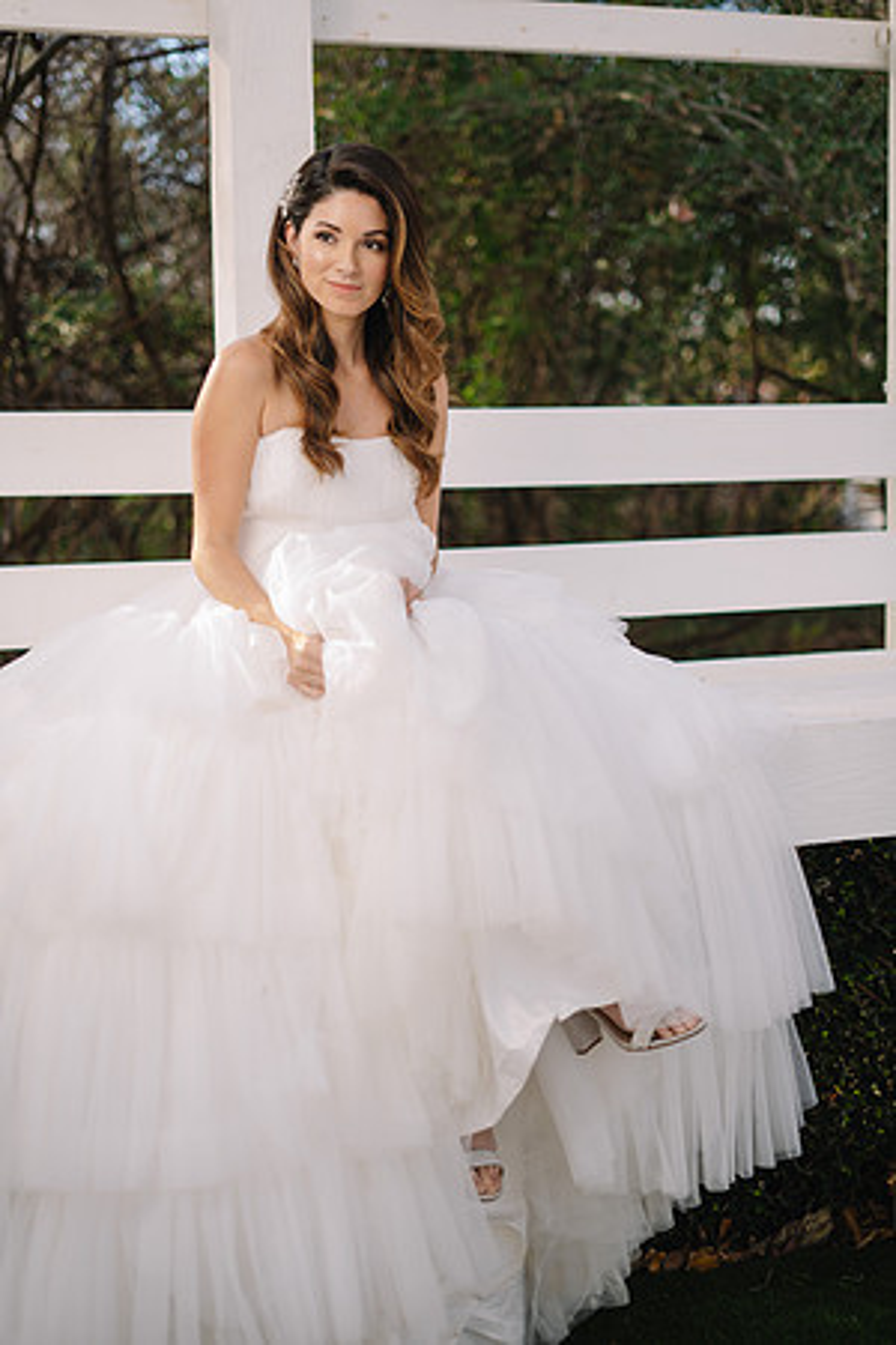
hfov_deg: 27.0
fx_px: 1867
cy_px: 672
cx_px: 448
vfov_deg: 39.6
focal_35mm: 50
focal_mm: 50
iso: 64
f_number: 2
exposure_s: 1/200
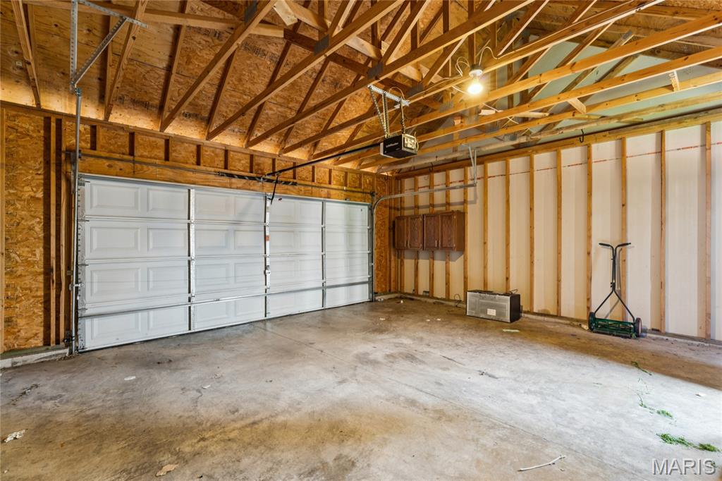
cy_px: 240
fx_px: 323
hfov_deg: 96.4
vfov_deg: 73.4
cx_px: 361
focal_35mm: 16
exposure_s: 1.6
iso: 320
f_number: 13
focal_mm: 16.1
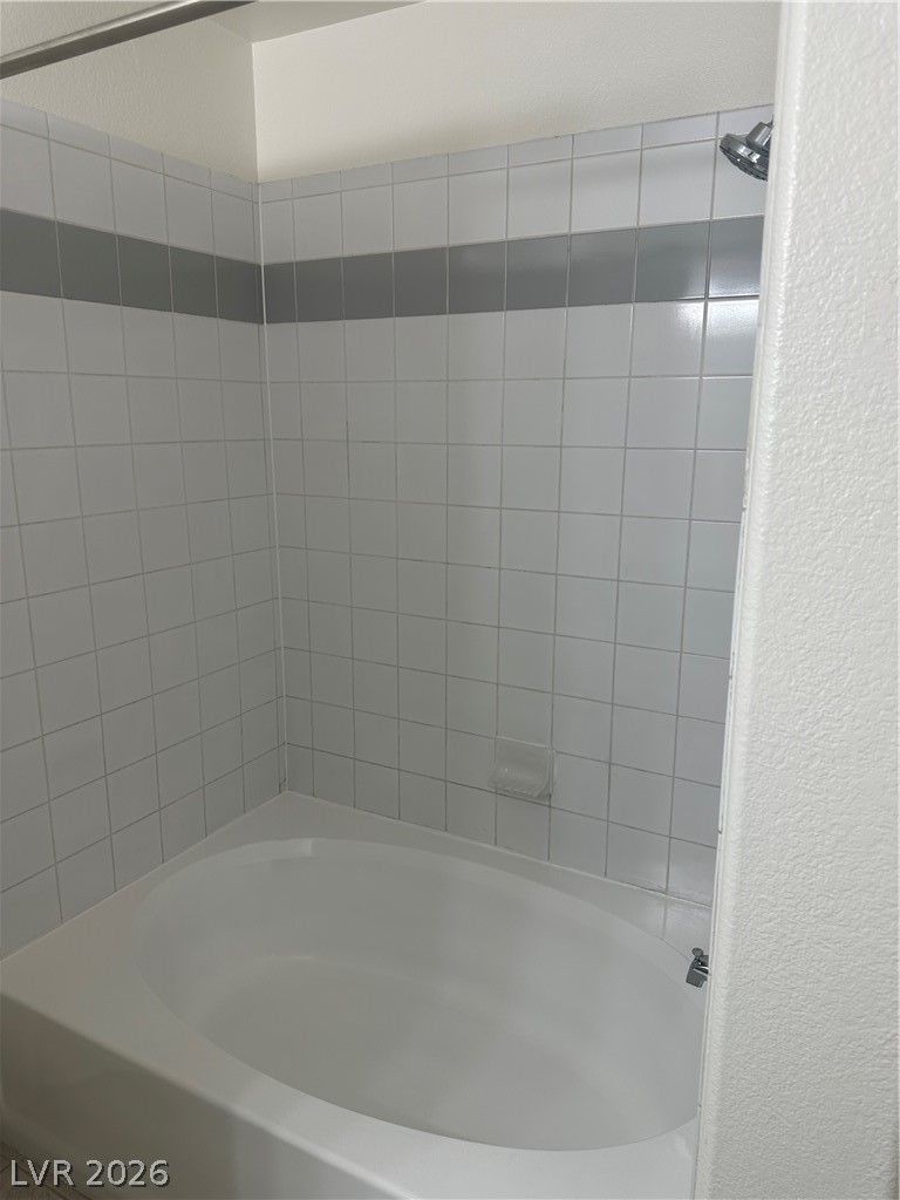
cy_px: 600
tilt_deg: -11.6
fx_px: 832
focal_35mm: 24
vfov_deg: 71.6
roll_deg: -1.2
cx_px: 450
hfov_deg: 56.8
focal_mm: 6.86
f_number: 1.78
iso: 100
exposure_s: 1/120
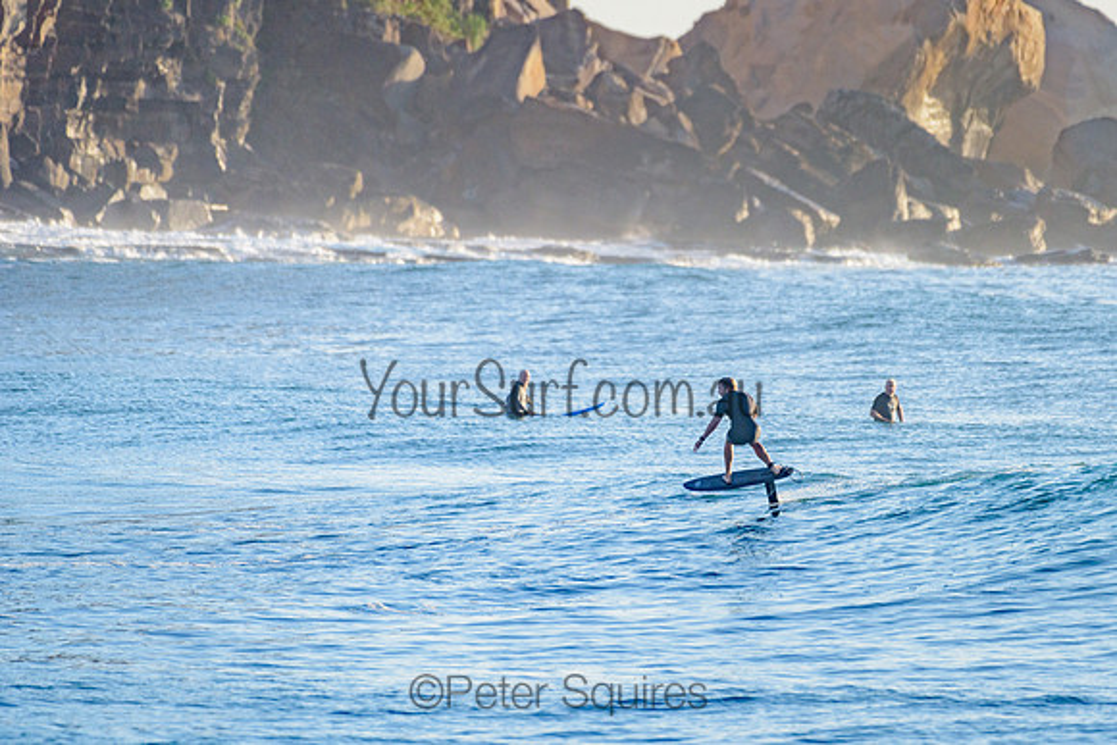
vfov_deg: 2.2
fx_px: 19016
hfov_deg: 3.4
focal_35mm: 613
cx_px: 680
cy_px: 299
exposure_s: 1/2000
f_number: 5.6
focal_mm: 500
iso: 280
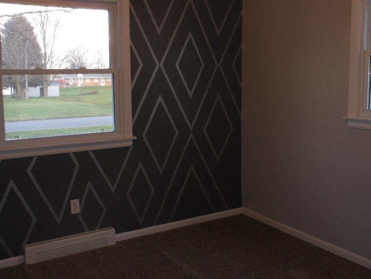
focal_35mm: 40
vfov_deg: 35.9
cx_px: 202
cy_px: 123
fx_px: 429
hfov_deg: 46.7
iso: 100
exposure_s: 1/25
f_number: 4
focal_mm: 5.9
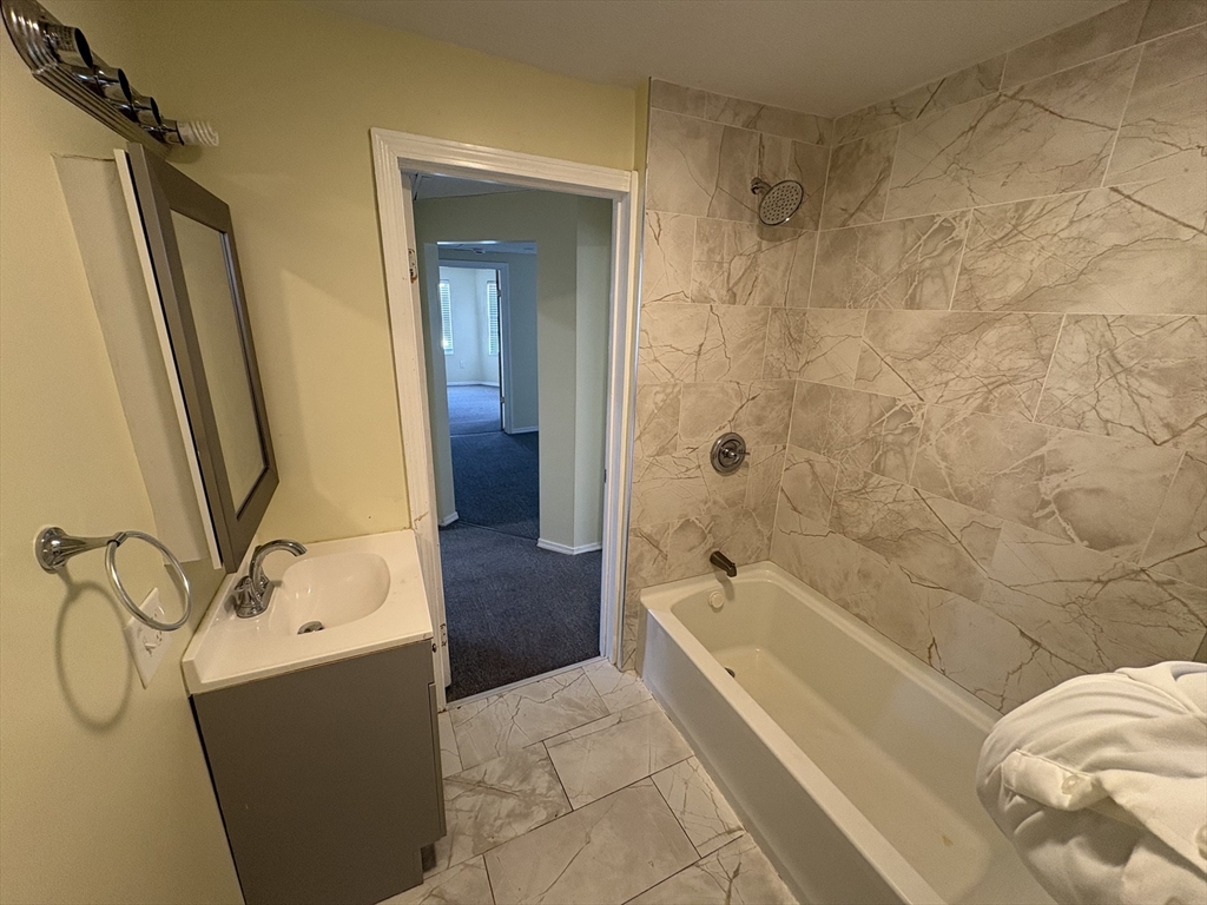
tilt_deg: -16.9
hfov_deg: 102.1
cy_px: 452
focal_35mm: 14
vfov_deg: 85.7
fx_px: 488
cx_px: 604
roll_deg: -1.5
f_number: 2.2
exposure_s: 1/60
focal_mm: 2.22
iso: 250
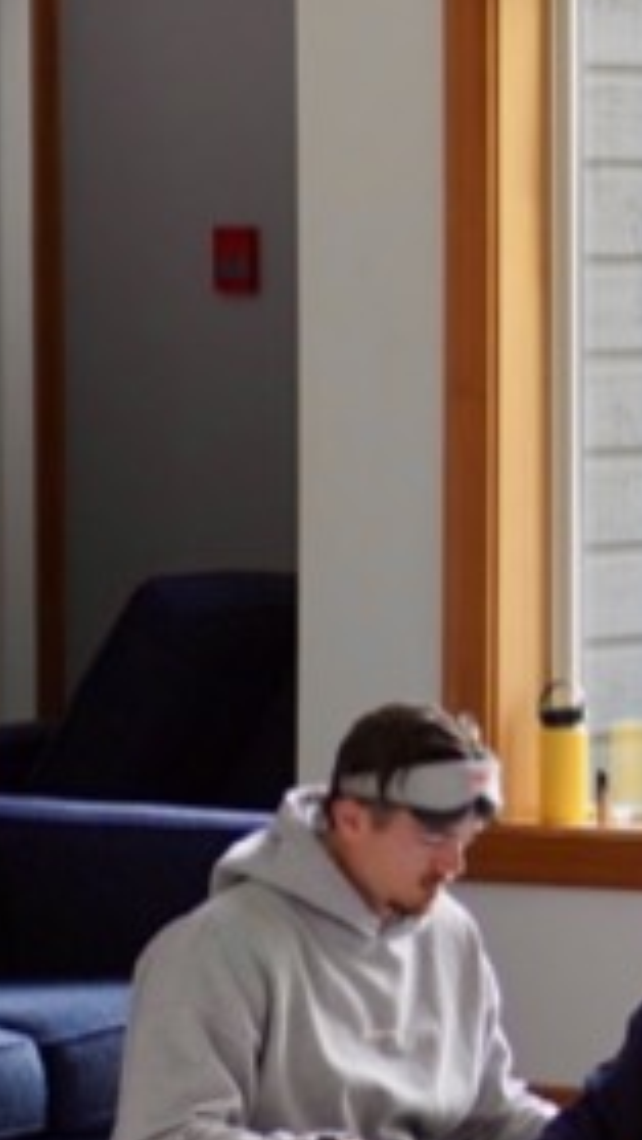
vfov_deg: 9.3
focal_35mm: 231
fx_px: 6989
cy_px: 484
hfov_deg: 4.9
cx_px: 2110
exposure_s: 1/100
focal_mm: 44
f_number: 2.8
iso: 500
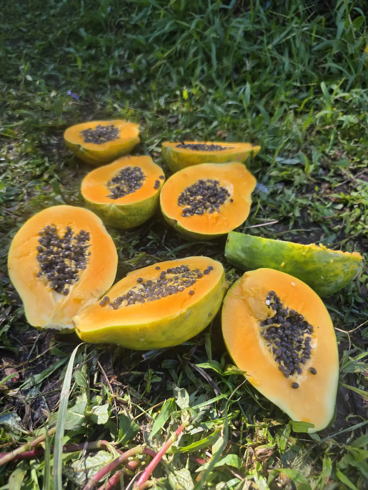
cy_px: 245
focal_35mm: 23
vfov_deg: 73.9
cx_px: 184
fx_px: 326
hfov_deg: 58.9
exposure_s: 1/359
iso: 40
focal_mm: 6.3
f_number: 1.7
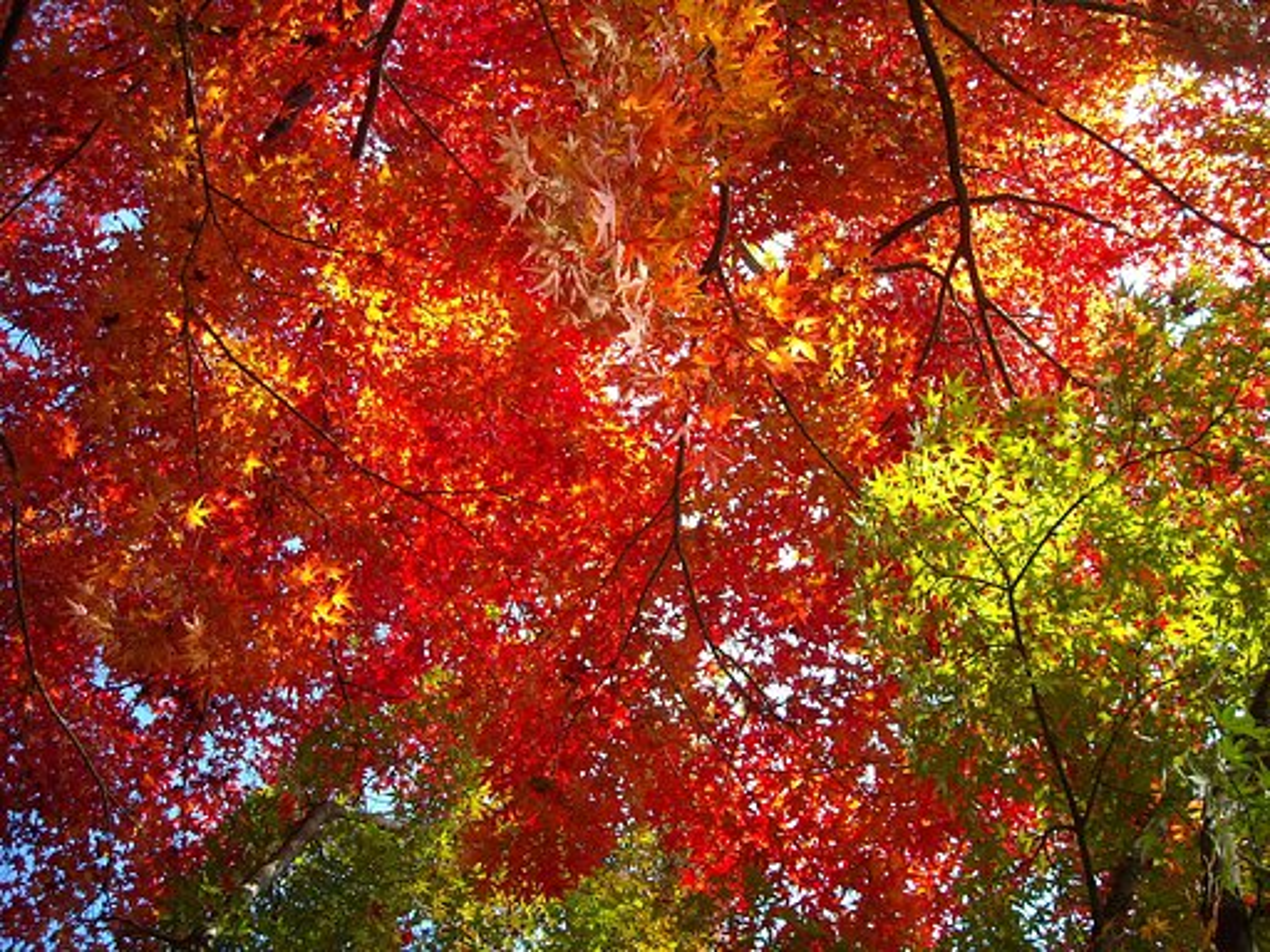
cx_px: 635
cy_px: 476
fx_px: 1284
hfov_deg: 52.6
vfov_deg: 40.7
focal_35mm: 35
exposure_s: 1/192
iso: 64
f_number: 2.8
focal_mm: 5.7
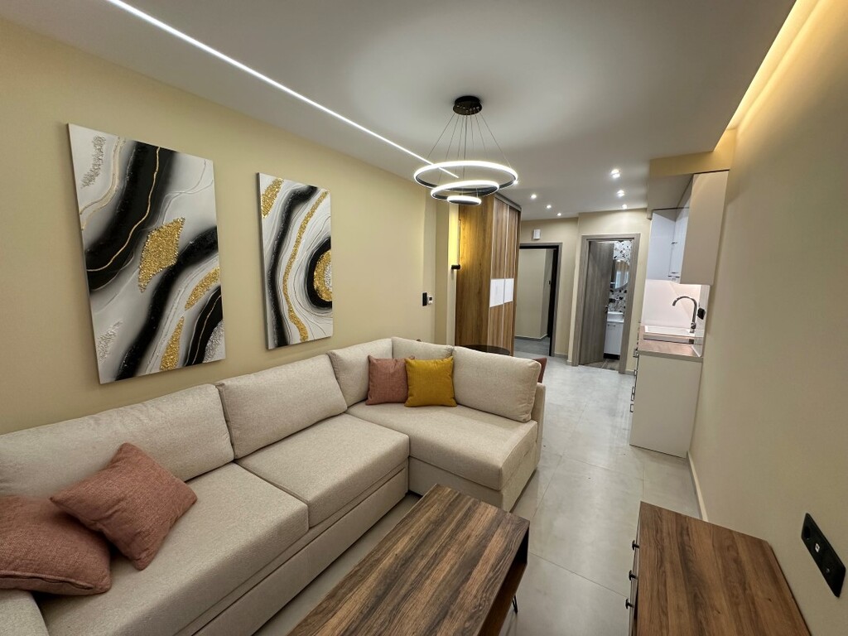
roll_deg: -0.9
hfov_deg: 102.1
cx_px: 424
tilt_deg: -7.7
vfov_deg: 85.7
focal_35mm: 14
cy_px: 318
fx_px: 343
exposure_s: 1/100
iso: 160
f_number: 2.2
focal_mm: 2.22
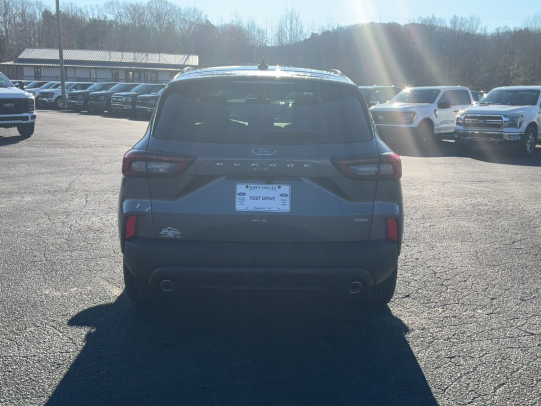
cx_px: 270
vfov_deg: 46.8
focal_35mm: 30
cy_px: 203
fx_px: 469
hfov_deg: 60.0
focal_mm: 3
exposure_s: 1/1221
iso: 25
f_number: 1.8
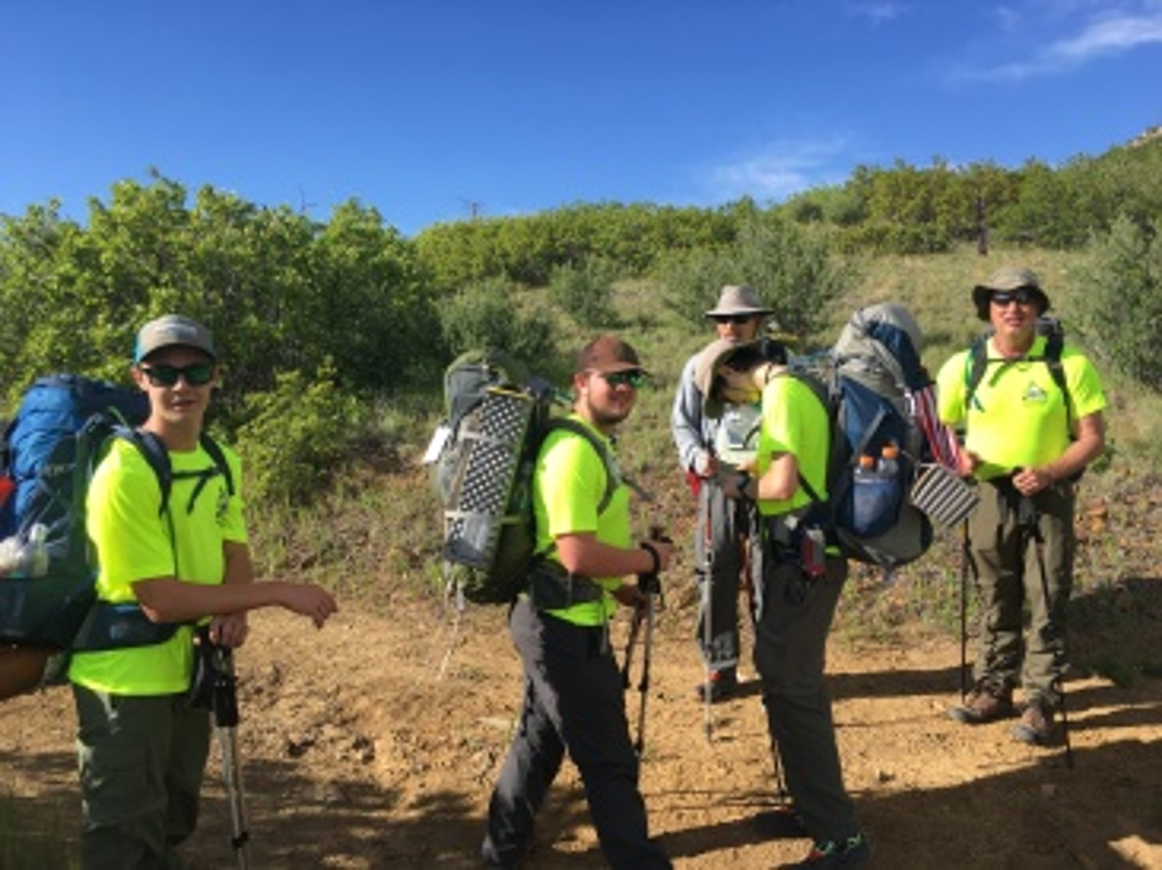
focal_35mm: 29
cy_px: 435
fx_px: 973
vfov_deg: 48.2
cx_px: 581
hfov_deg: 61.7
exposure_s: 1/1054
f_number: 2.2
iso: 25
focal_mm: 4.15
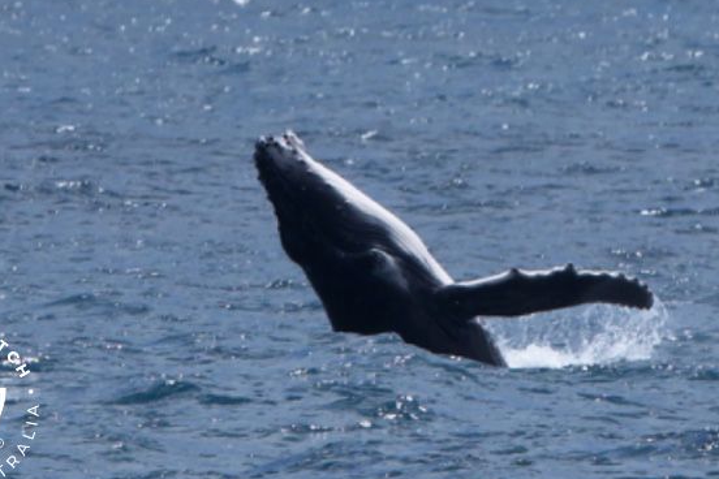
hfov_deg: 3.0
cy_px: 152
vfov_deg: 2.0
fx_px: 13520
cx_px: 386
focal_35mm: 677
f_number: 8
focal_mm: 467
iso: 640
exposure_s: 1/3200
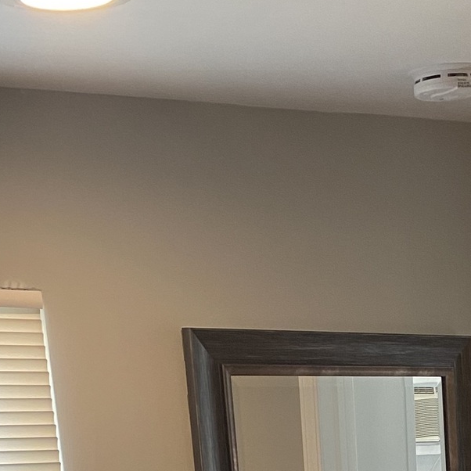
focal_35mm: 88
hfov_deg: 19.0
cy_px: 789
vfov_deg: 17.0
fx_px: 1355
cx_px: 502
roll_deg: +3.1
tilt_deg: -13.7
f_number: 1.8
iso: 160
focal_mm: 4.25
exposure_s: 1/60
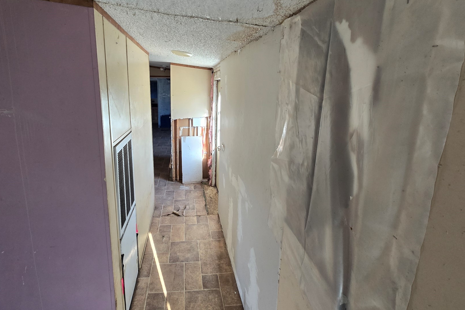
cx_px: 203
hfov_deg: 96.2
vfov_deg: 73.1
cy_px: 127
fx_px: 207
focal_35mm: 16
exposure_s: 1/60
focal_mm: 2.2
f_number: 2.2
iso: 125
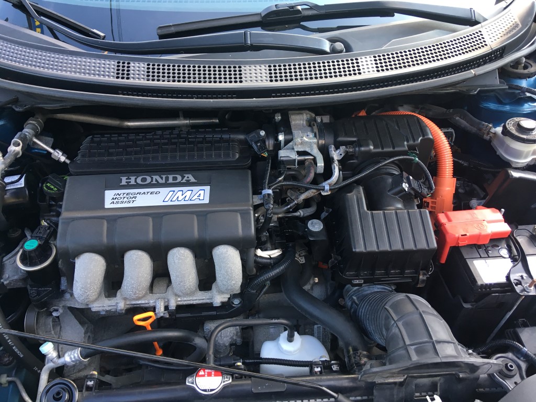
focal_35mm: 29
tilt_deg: -40.8
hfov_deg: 61.7
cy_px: 201
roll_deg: -1.9
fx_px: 449
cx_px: 268
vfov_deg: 48.2
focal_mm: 4.15
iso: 25
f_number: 2.2
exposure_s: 1/40
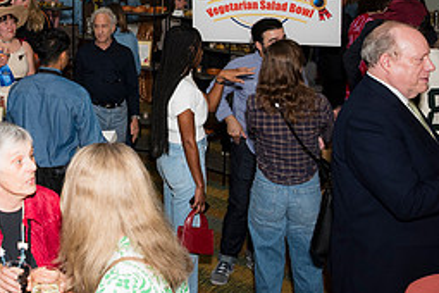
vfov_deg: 22.9
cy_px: 4
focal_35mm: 57
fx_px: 695
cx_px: -14
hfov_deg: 31.9
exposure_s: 1/160
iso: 800
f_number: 5.6
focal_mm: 24
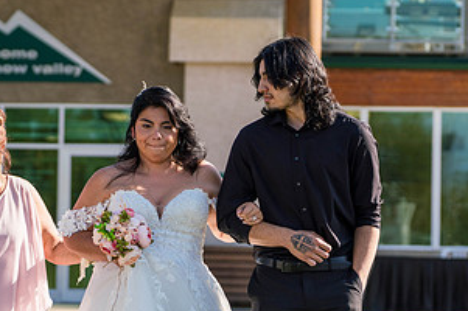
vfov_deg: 8.2
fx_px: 2156
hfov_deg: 12.4
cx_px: 160
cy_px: 295
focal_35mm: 166
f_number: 3.2
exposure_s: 1/2000
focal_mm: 86
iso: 250
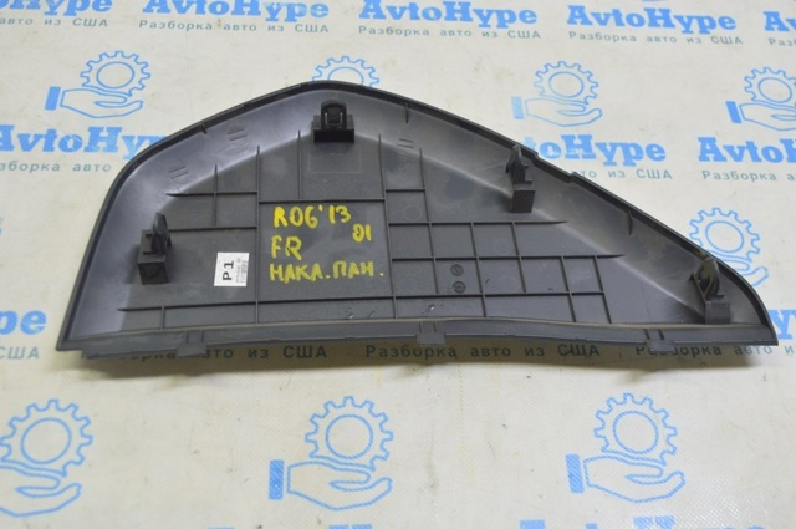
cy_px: 264
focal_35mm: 39
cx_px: 398
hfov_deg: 49.6
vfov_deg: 34.1
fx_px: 861
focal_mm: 26
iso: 400
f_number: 5.6
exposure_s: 1/20
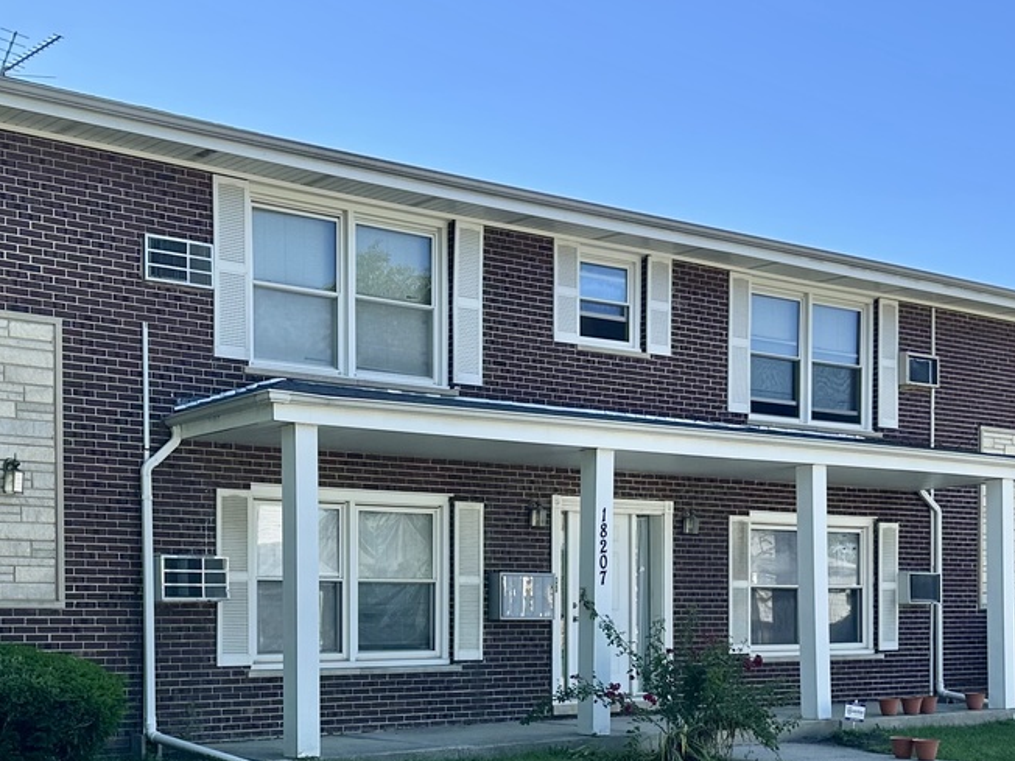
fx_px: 1554
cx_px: 383
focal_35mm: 53
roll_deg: +0.0
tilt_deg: -0.5
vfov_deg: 26.8
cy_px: 640
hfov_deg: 36.0
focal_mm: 6.86
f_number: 1.78
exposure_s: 1/1541
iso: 80
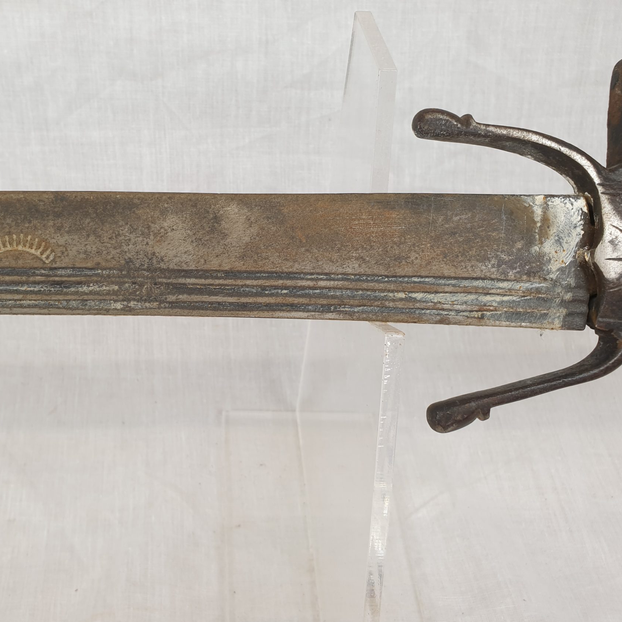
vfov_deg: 47.2
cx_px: 204
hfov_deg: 46.4
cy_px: 284
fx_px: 712
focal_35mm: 35
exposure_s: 1/50
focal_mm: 4.3
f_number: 2.4
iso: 50
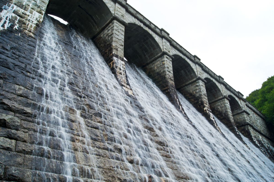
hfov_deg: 67.4
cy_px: 91
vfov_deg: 47.8
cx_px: 137
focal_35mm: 27
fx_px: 205
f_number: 22
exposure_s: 1/8
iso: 100
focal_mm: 18
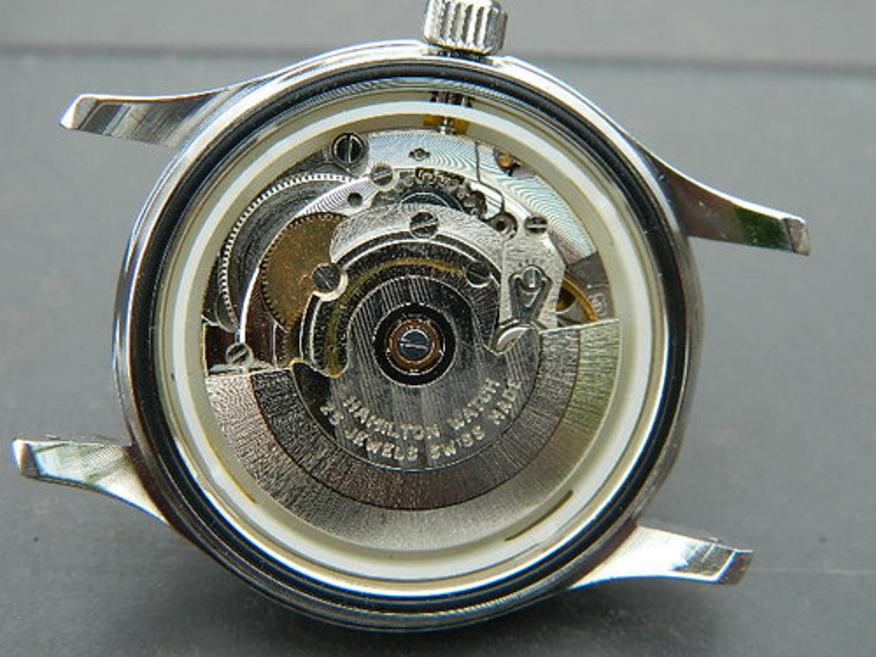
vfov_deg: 21.0
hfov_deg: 27.8
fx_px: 1771
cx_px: 438
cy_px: 328
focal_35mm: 70
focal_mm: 12.6
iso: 80
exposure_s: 1/100
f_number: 4
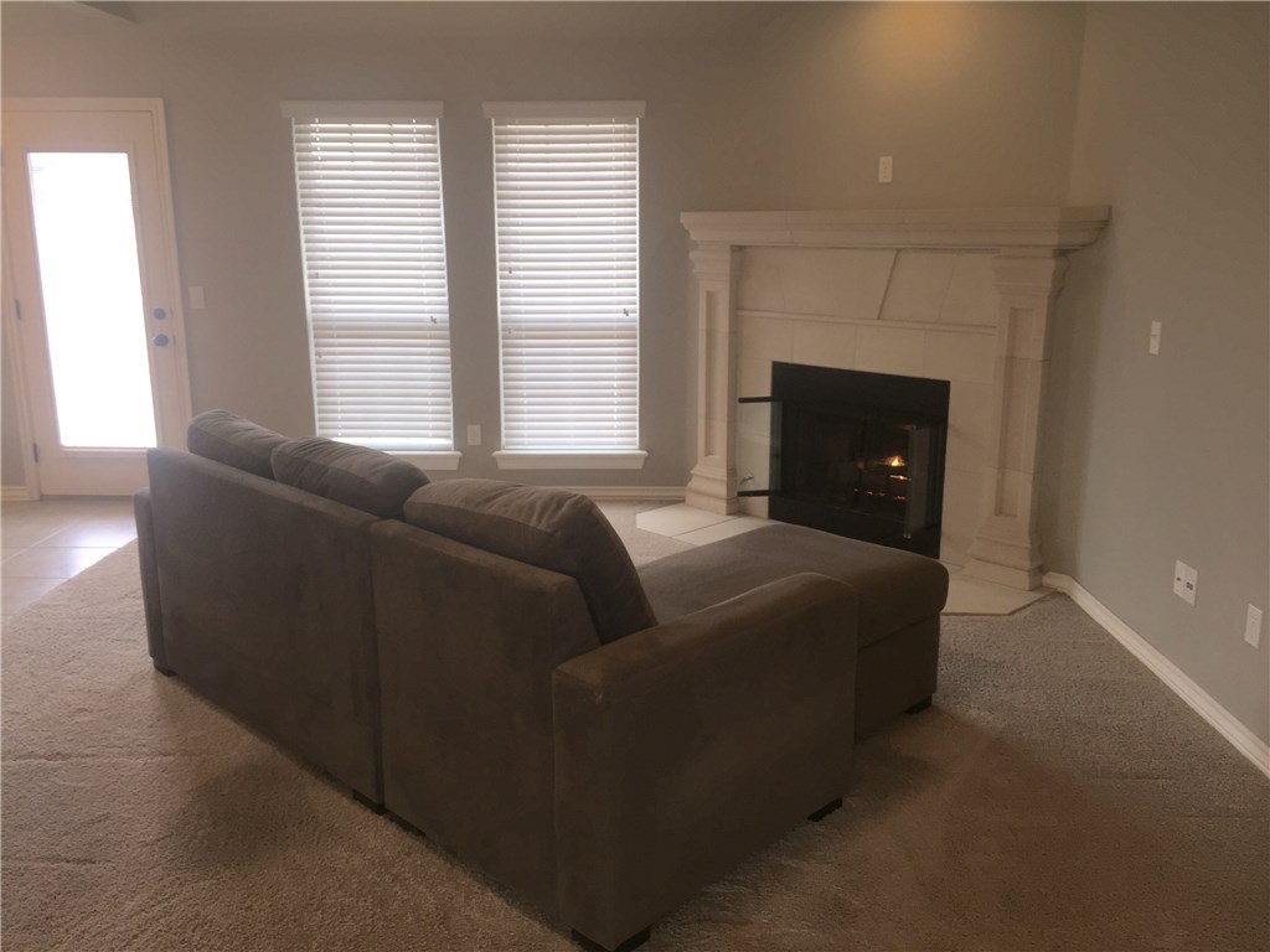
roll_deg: +0.5
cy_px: 476
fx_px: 1064
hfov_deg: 61.7
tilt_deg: -13.3
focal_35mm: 29
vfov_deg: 48.2
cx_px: 635
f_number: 2.2
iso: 32
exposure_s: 1/42
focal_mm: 4.15
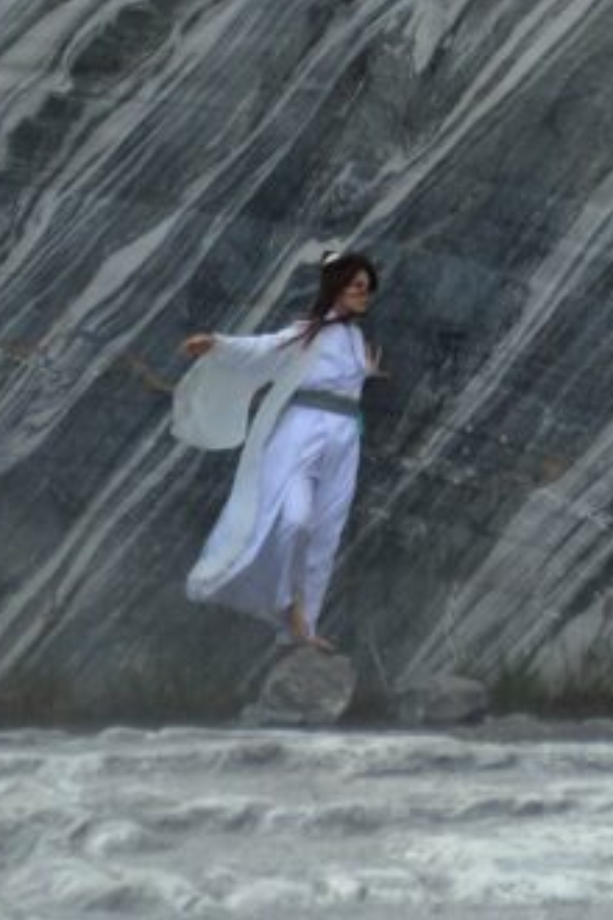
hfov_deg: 6.3
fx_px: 5542
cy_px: -390
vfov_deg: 9.3
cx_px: 645
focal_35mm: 217
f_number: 5.6
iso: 640
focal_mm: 70
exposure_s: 1/1600
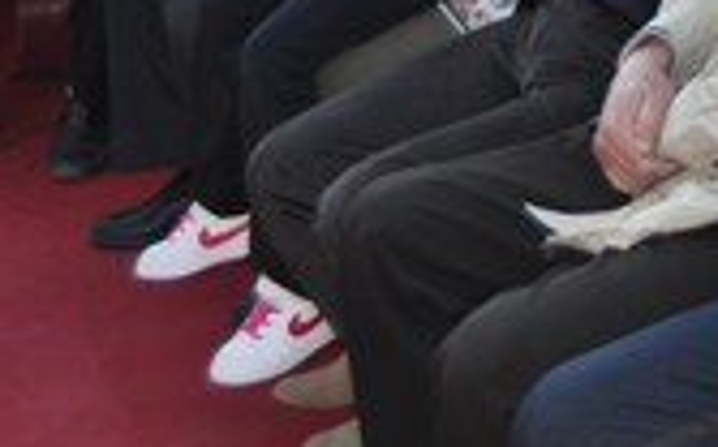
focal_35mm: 152
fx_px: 2971
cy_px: -410
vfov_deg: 8.2
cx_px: 1101
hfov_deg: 13.0
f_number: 5
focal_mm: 26
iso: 200
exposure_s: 1/200
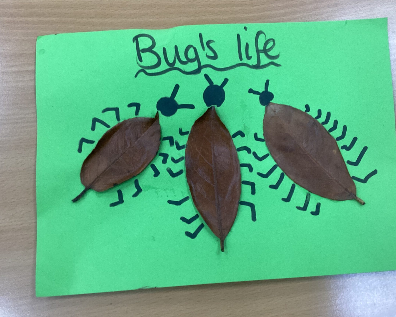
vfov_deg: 41.1
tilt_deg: -80.3
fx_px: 422
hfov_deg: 50.3
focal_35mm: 36
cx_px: 200
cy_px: 151
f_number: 2.4
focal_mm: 3.3
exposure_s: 1/50
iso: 125
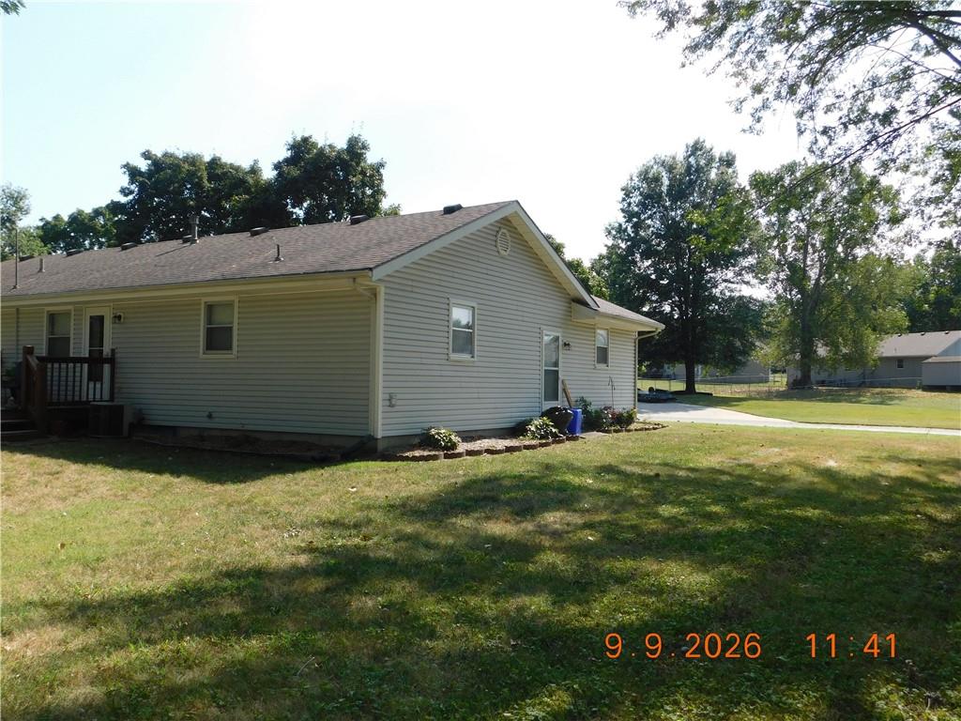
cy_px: 360
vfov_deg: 46.8
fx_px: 833
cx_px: 480
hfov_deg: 60.0
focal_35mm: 30
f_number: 3.2
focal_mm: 5.3
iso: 125
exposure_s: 1/1000
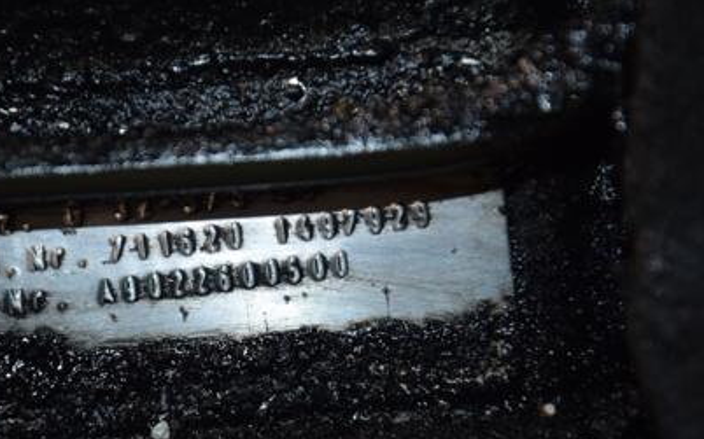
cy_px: 262
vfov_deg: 5.5
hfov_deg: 8.7
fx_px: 4599
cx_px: 194
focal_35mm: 240
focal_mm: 105
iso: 800
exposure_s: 1/60
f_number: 5.6
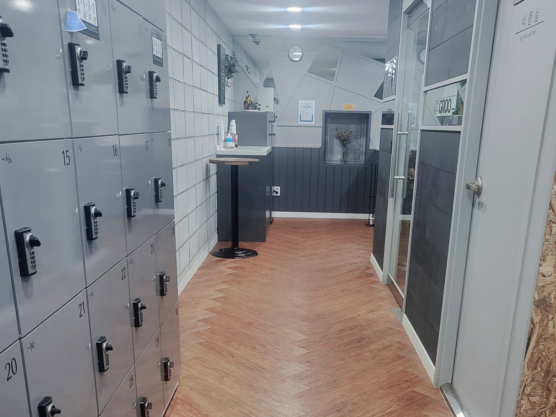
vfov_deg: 39.4
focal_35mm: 35
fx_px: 562
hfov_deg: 52.6
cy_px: 321
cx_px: 278
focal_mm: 4.25
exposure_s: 1/39.1
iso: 250
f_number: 1.8
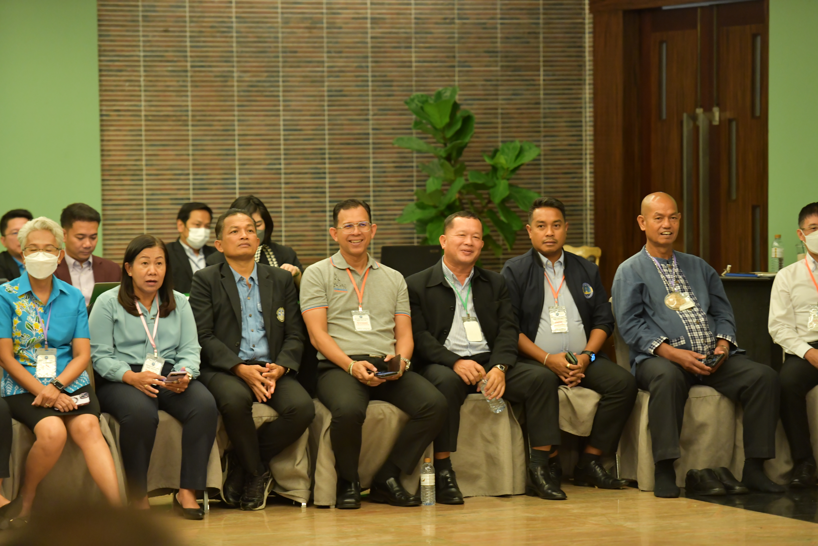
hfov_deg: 13.2
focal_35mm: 155
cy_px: 273
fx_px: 3522
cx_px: 409
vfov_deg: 8.9
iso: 2500
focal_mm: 155
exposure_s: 1/125
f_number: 2.8
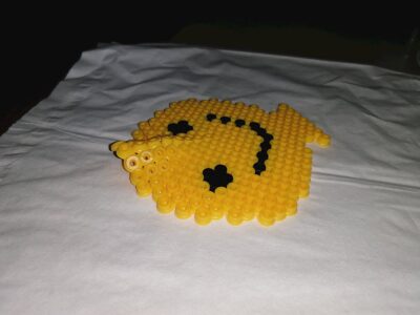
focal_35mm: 27
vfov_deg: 51.4
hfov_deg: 65.3
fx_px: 328
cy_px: 158
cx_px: 210
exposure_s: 1/288
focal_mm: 4.75
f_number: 1.8
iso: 50
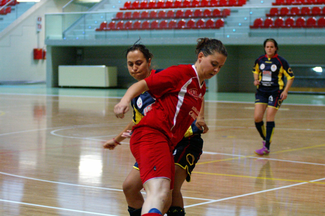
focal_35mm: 300
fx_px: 2706
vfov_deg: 4.6
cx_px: 162
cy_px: 108
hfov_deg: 6.9
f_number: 2.8
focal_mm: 200
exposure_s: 1/350
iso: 3200
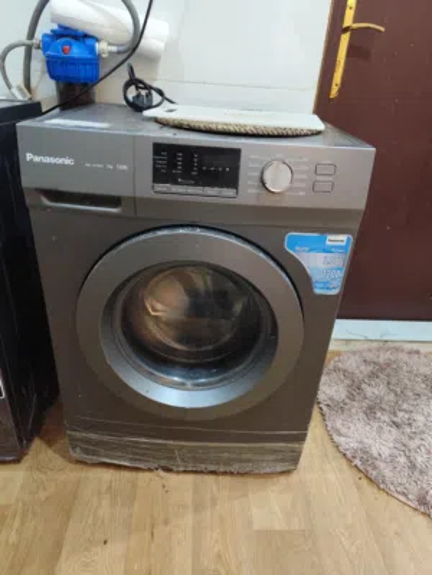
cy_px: 288
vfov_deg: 73.9
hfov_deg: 58.9
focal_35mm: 23
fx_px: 383
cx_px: 216
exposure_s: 1/20
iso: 1250
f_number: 1.65
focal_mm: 6.14
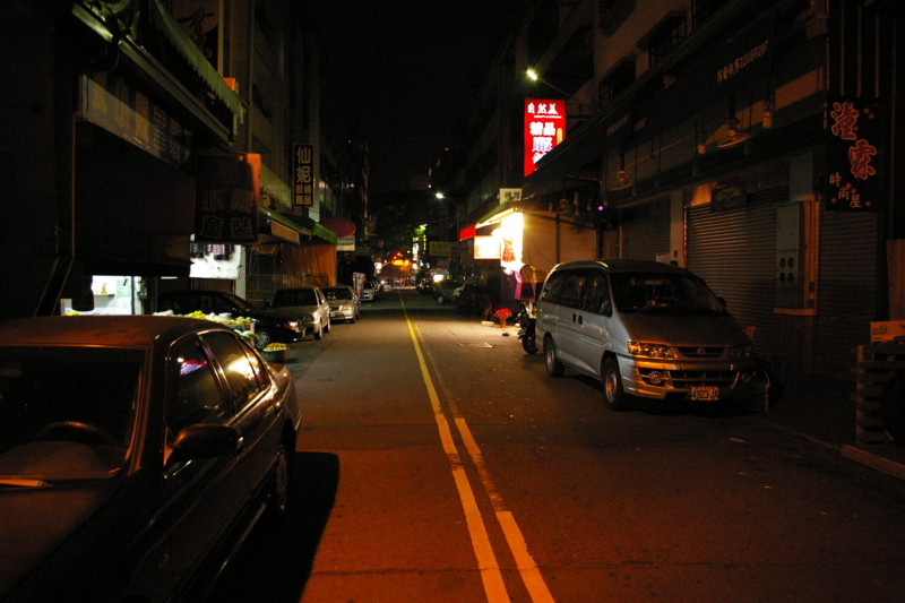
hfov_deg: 67.4
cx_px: 452
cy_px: 302
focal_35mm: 27
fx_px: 679
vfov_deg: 47.9
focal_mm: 18
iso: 1600
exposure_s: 1/15
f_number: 4.5
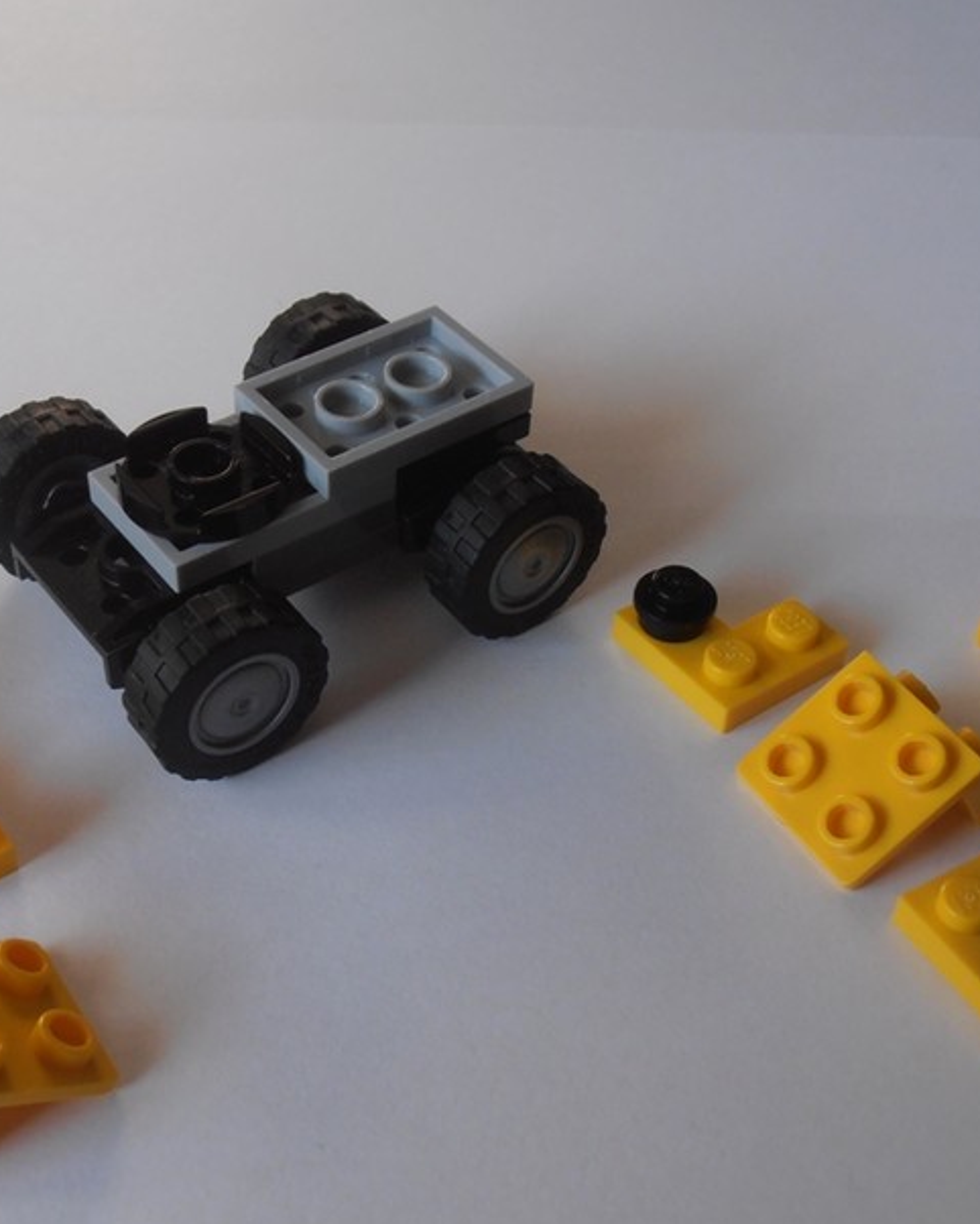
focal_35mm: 54
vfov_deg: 34.7
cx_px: 364
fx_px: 1957
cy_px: 684
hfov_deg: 28.0
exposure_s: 1/50
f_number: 3.9
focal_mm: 6.61
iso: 80
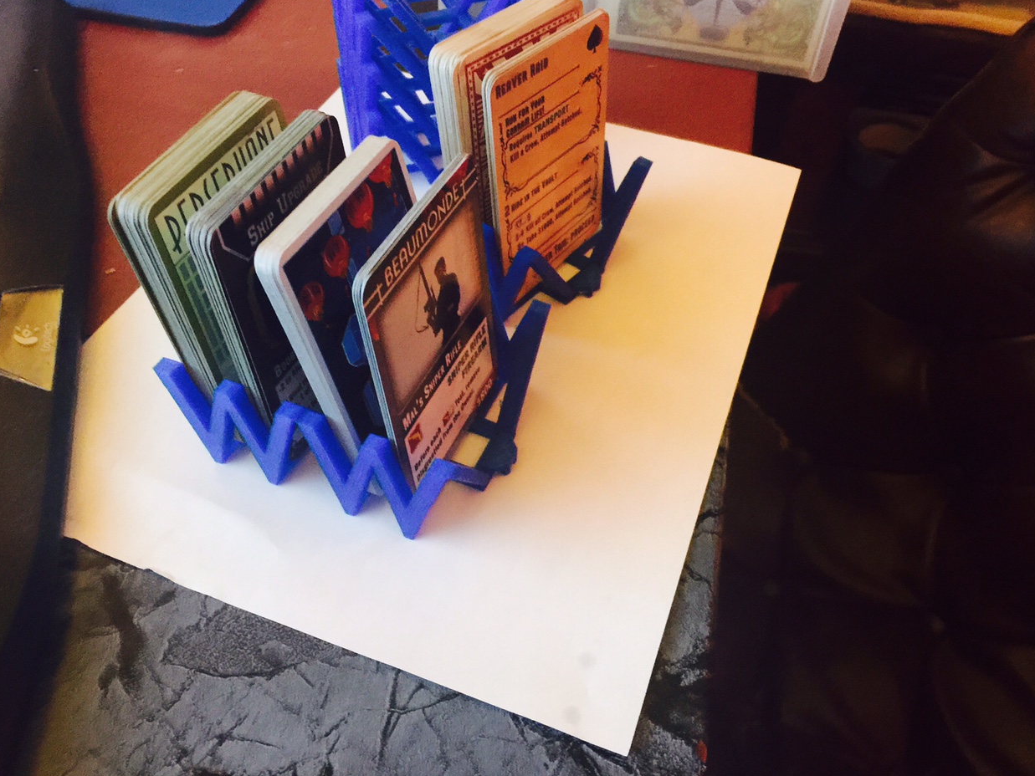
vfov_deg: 46.8
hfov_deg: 60.0
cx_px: 519
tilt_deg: -47.7
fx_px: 897
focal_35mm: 30
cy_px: 376
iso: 80
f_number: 2.2
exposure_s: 1/4
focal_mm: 4.15
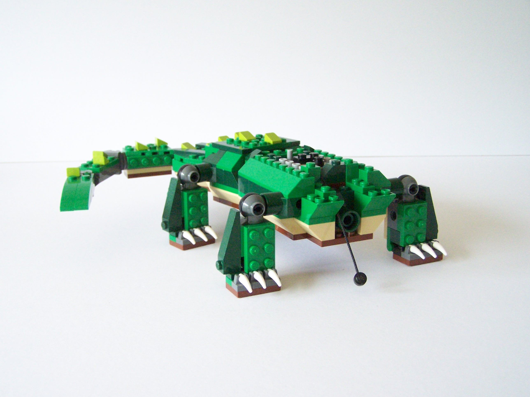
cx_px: 265
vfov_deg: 36.0
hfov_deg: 46.8
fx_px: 612
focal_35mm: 40
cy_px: 198
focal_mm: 6.7
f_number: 3.2
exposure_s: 1/60
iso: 400
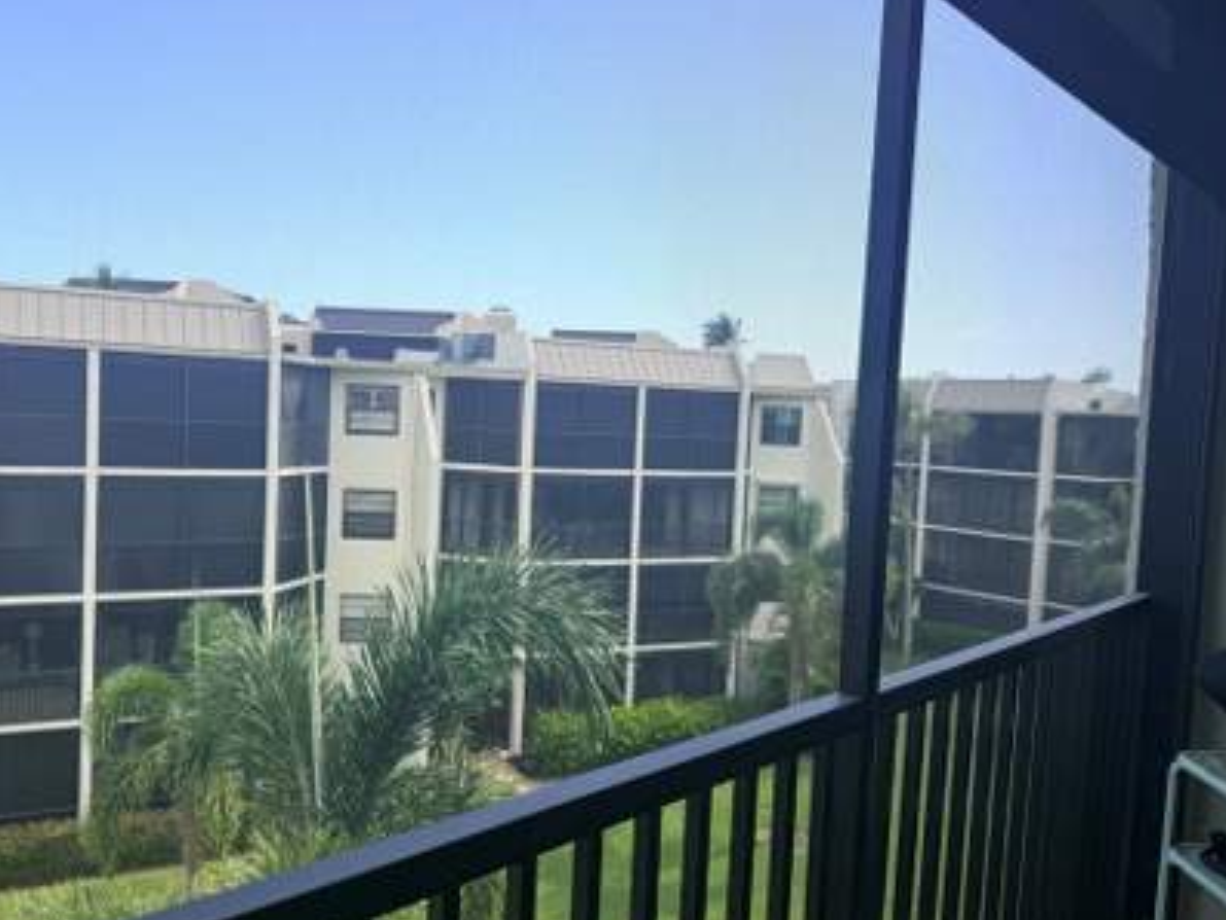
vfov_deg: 48.2
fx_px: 1027
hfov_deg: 61.3
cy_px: 479
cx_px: 513
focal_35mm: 29
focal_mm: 6.76
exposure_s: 1/1949
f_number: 1.78
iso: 80
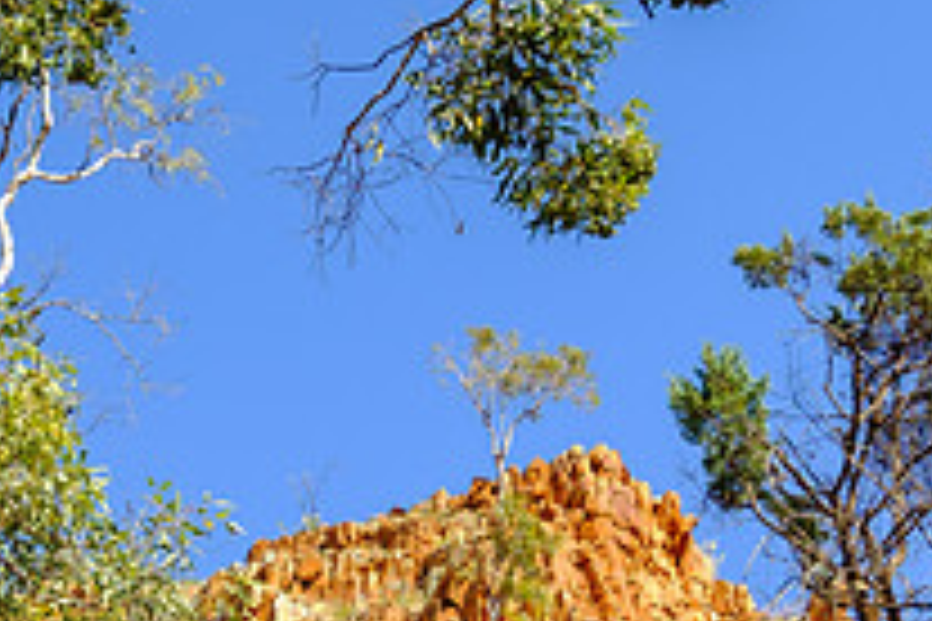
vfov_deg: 15.8
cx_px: 455
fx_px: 2174
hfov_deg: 24.2
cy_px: 673
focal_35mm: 84
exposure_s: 1/170
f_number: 8
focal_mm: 20
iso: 200
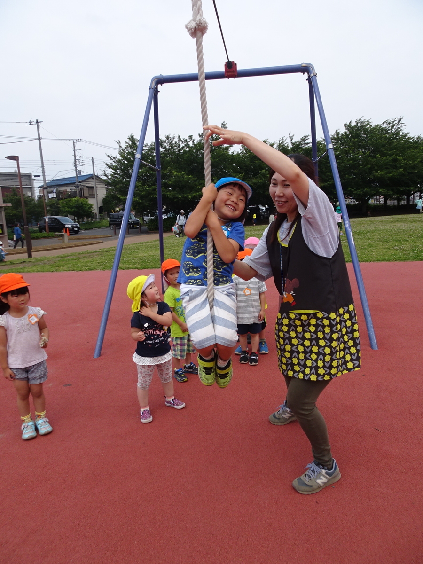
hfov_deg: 56.8
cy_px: 282
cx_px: 212
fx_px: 391
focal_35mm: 24
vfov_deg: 71.6
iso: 80
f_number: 3.5
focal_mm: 4.1
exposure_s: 1/800
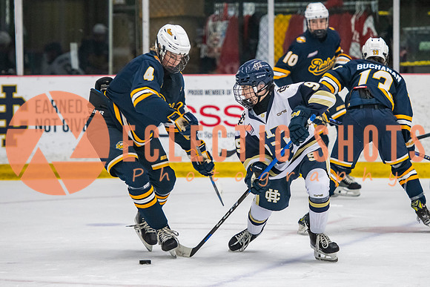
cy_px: 129
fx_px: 2734
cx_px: 228
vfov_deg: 6.0
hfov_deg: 9.0
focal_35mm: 229
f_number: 3.2
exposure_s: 1/640
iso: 2000
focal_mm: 145
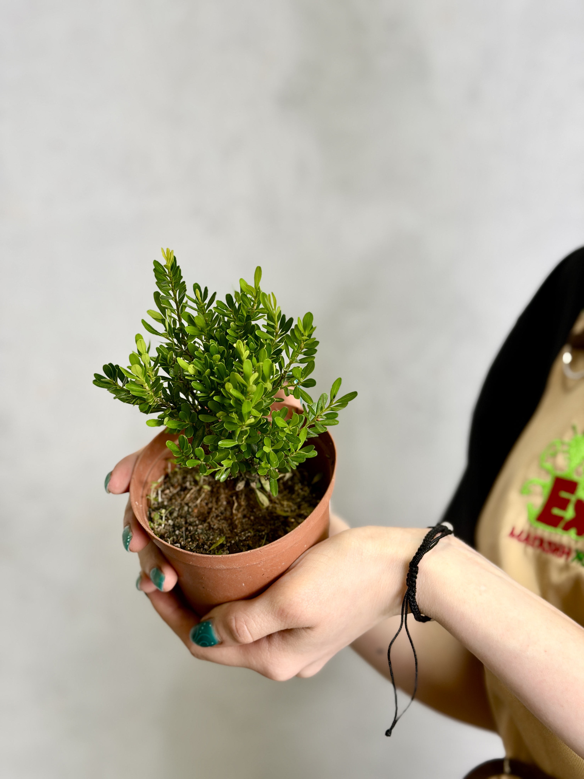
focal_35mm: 48
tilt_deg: -3.7
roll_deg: -3.2
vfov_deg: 39.7
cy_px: 390
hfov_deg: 30.3
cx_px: 292
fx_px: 1080
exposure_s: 1/153
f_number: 1.78
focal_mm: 6.76
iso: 50
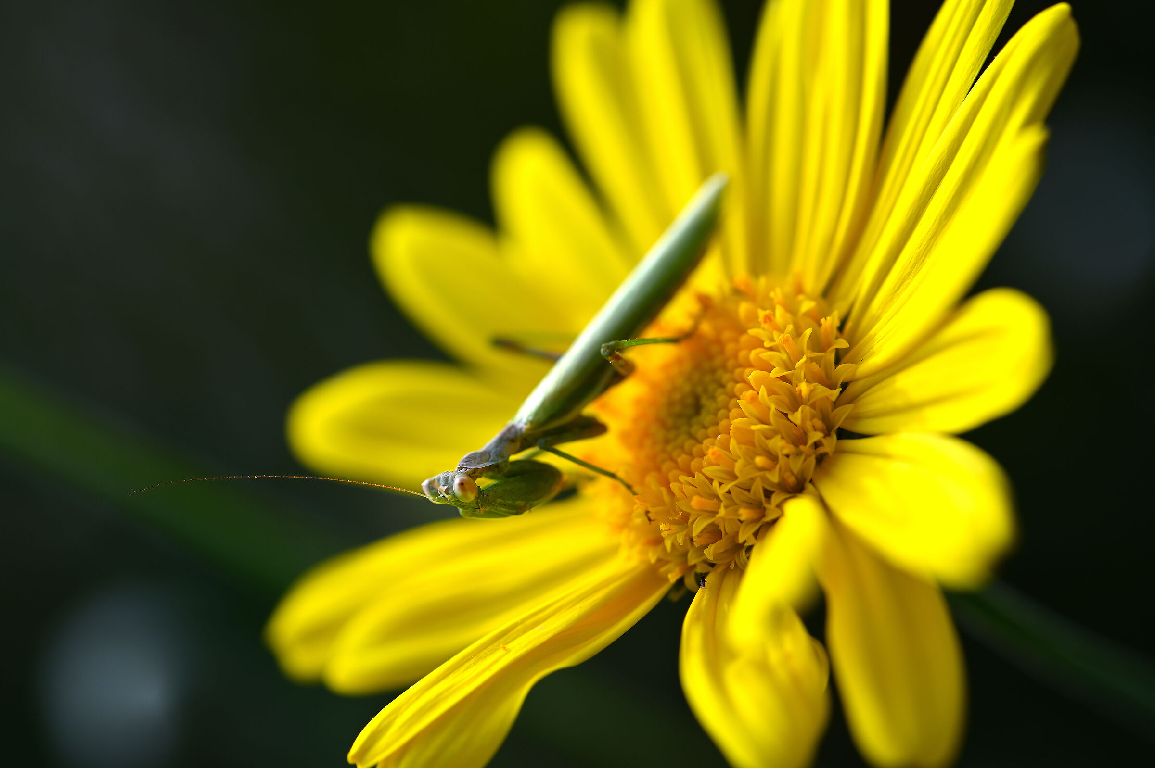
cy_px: 384
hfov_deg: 13.7
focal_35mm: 150
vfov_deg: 9.1
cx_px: 578
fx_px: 4809
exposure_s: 1/320
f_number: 8
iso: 140
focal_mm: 150
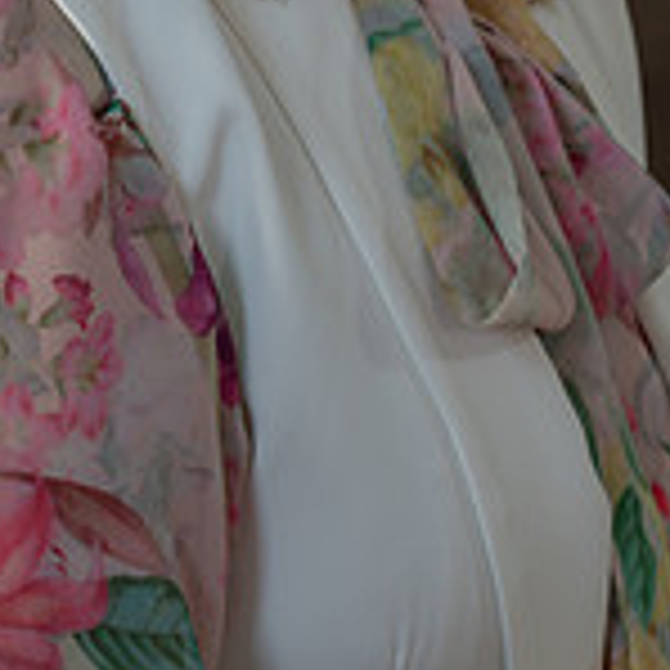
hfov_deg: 6.5
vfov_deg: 6.4
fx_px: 5912
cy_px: -211
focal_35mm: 270
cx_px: 243
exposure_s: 1/100
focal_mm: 105
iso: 400
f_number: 4.5
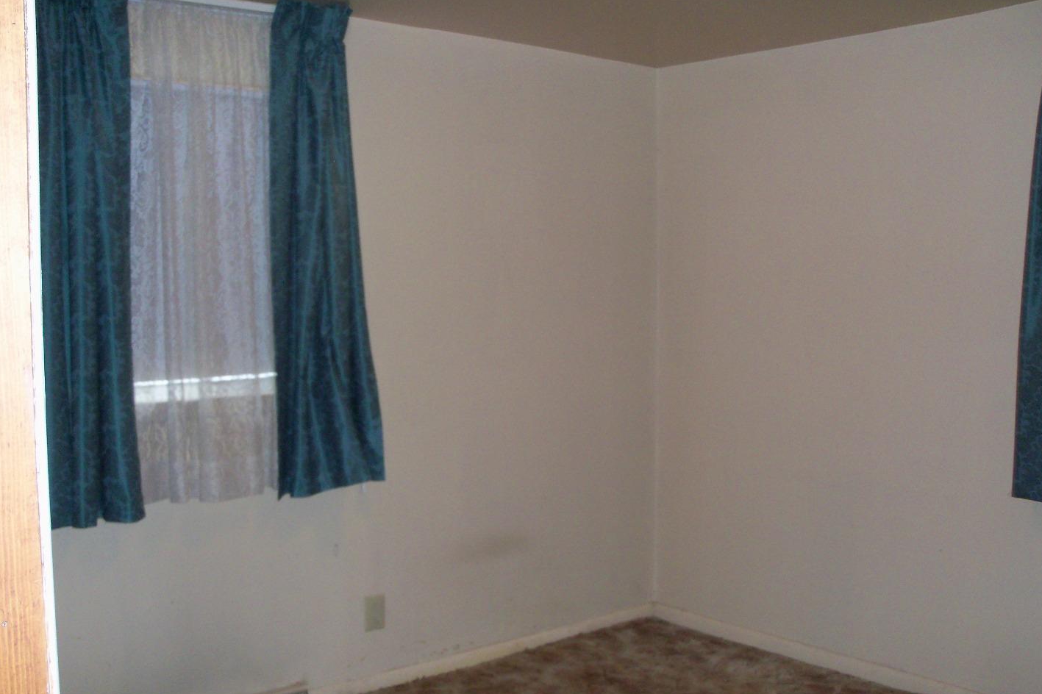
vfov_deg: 35.9
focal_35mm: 37
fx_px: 1071
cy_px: 395
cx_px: 524
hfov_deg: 51.9
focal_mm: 6.3
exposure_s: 1/30
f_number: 3
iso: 160
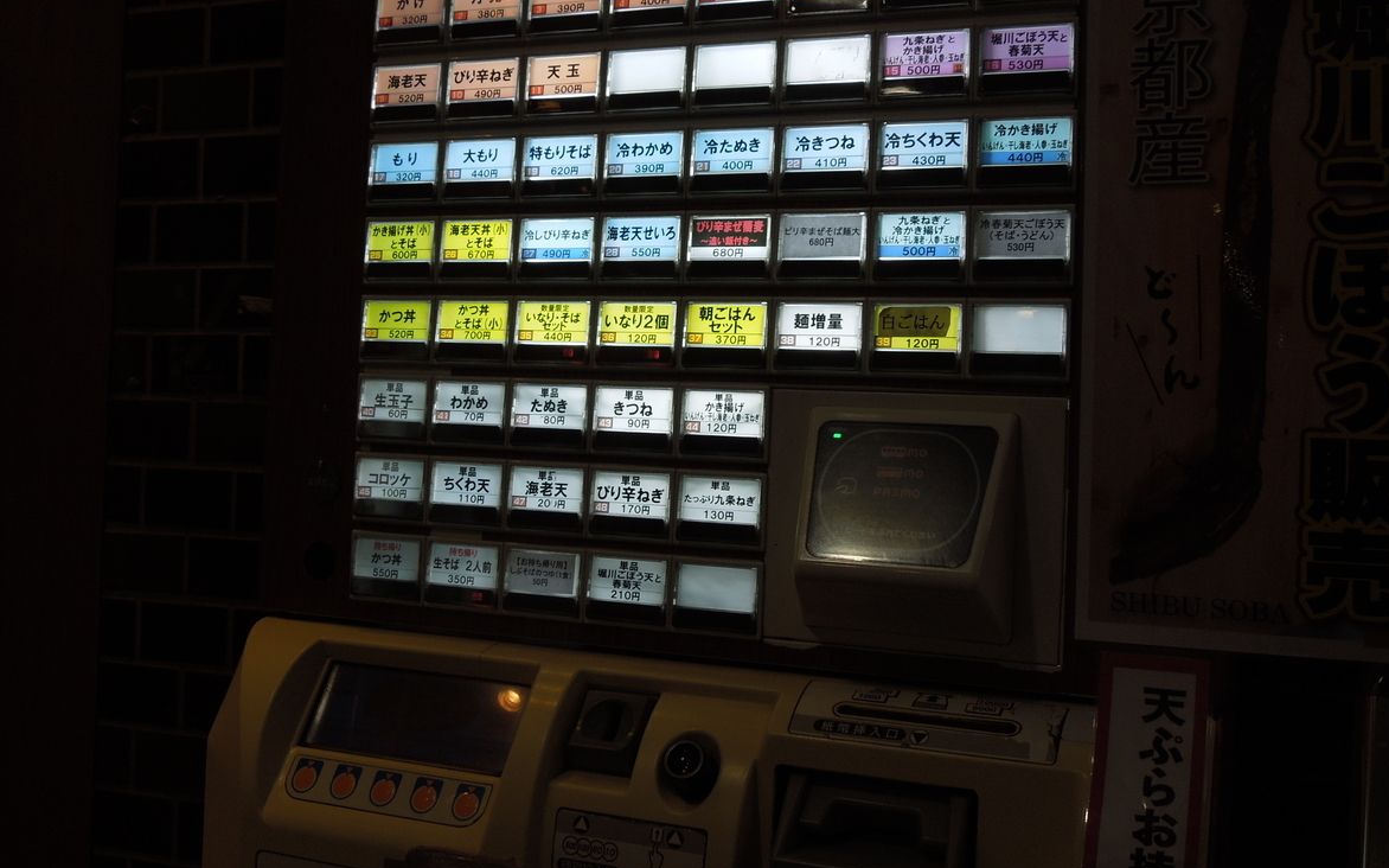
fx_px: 1438
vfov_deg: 33.5
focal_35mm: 38
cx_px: 692
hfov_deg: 51.6
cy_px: 372
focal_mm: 6.3
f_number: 3.7
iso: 100
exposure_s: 1/80
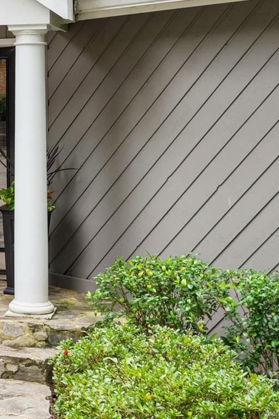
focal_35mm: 93
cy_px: 101
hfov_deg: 13.4
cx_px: -204
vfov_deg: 21.7
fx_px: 1081
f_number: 8
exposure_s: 1/50
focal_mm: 35
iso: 200
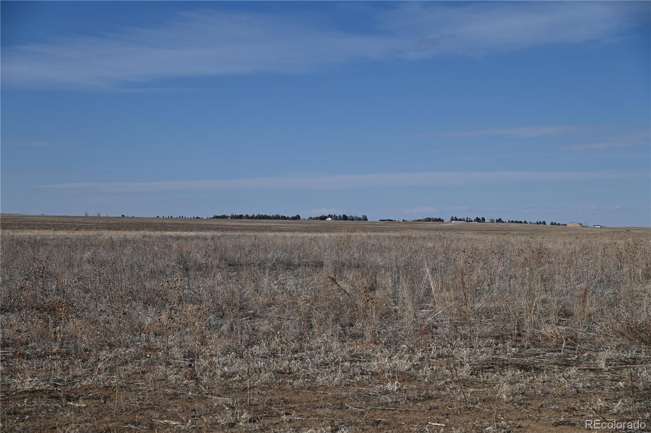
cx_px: 326
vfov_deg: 18.1
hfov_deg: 27.0
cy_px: 216
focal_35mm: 75
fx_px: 1355
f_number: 7.1
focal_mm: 75
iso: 100
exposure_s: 1/800
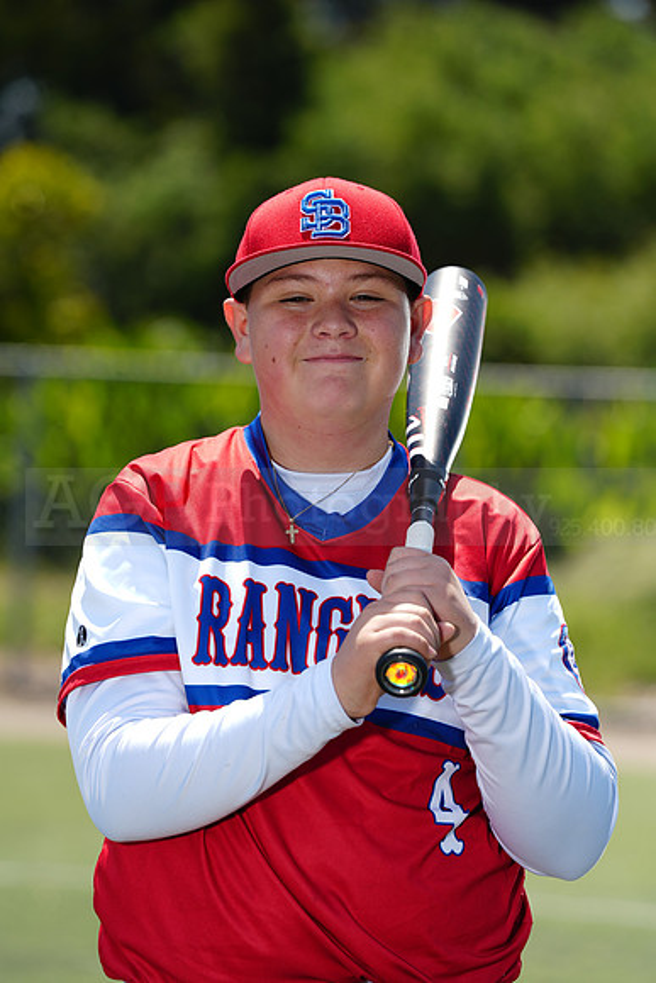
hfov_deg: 6.9
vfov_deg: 10.3
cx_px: 328
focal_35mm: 200
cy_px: 492
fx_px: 5463
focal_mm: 200
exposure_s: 1/250
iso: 50
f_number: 5
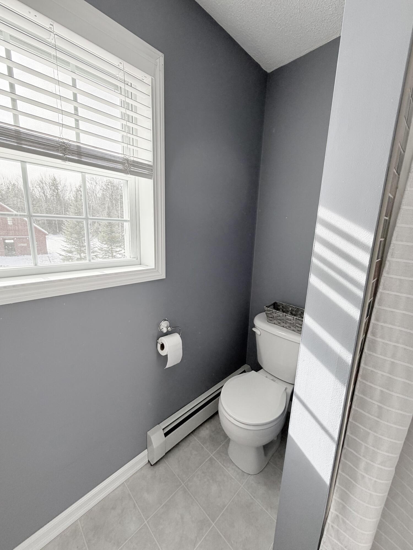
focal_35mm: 14
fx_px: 223
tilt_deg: -12.1
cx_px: 206
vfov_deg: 102.1
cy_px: 275
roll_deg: -1.9
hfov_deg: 85.7
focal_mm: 2.22
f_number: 2.2
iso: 80
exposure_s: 1/121
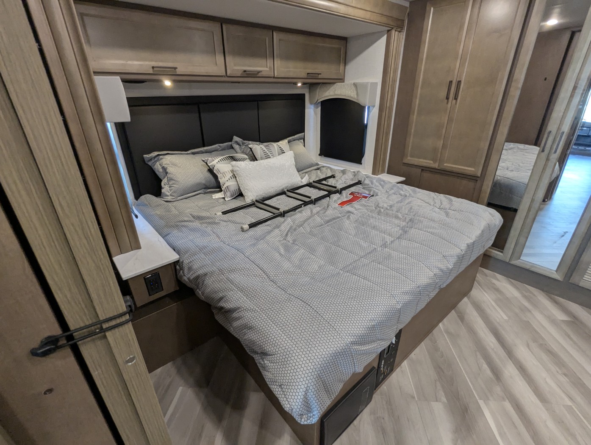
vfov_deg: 78.2
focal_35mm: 16
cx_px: 296
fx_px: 274
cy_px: 222
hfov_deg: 94.4
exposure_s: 1/43
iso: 210
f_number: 2.2
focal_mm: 2.35
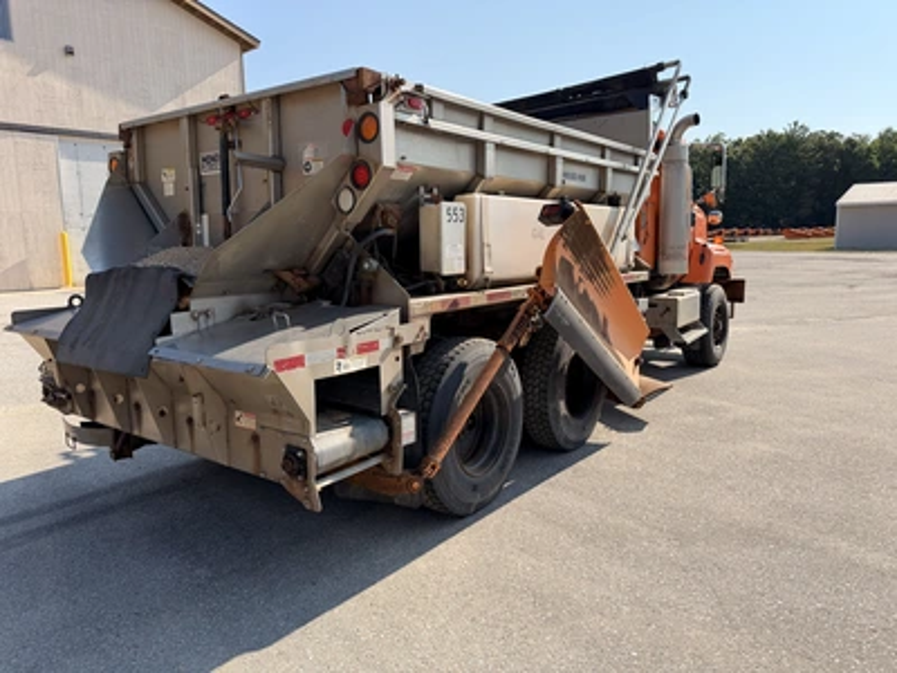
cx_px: 448
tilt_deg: -9.1
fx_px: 622
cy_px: 336
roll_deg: +1.5
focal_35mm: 24
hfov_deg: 71.6
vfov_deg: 56.8
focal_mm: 6.76
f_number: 1.78
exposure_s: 1/4167
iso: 100
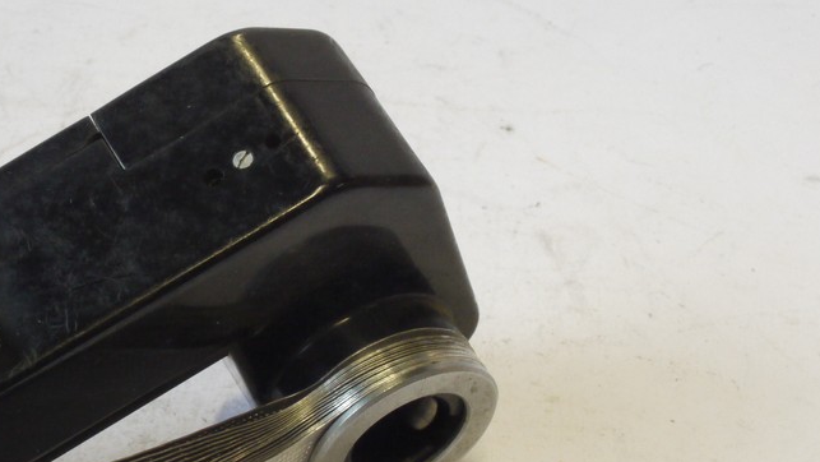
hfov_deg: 17.4
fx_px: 2653
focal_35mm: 122
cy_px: 287
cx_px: 115
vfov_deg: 9.9
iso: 800
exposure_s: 1/20
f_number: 14
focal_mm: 30
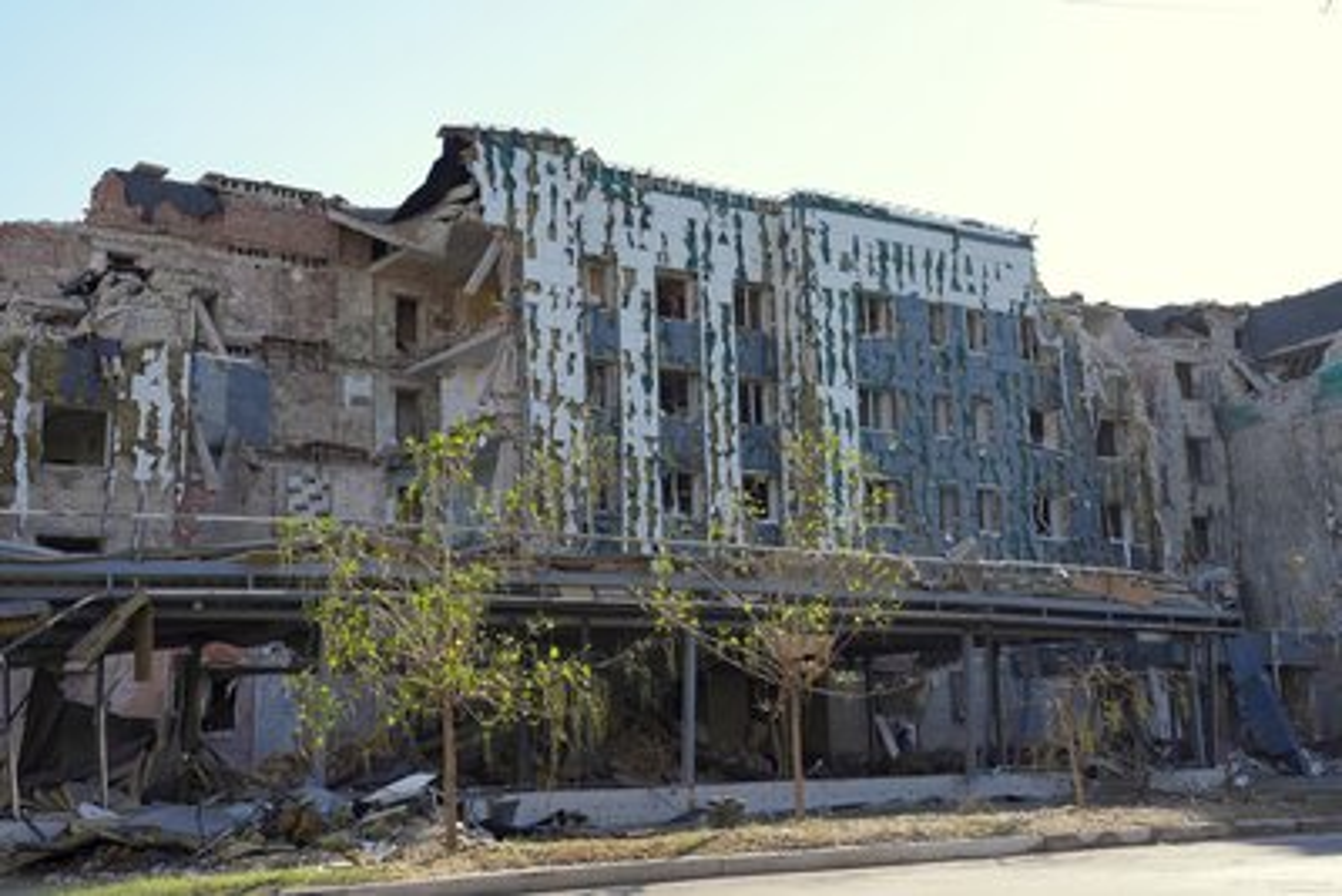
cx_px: 671
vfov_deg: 31.9
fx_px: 1566
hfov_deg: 46.4
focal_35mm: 42
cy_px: 448
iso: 80
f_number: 4.5
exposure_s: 1/250
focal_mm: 42
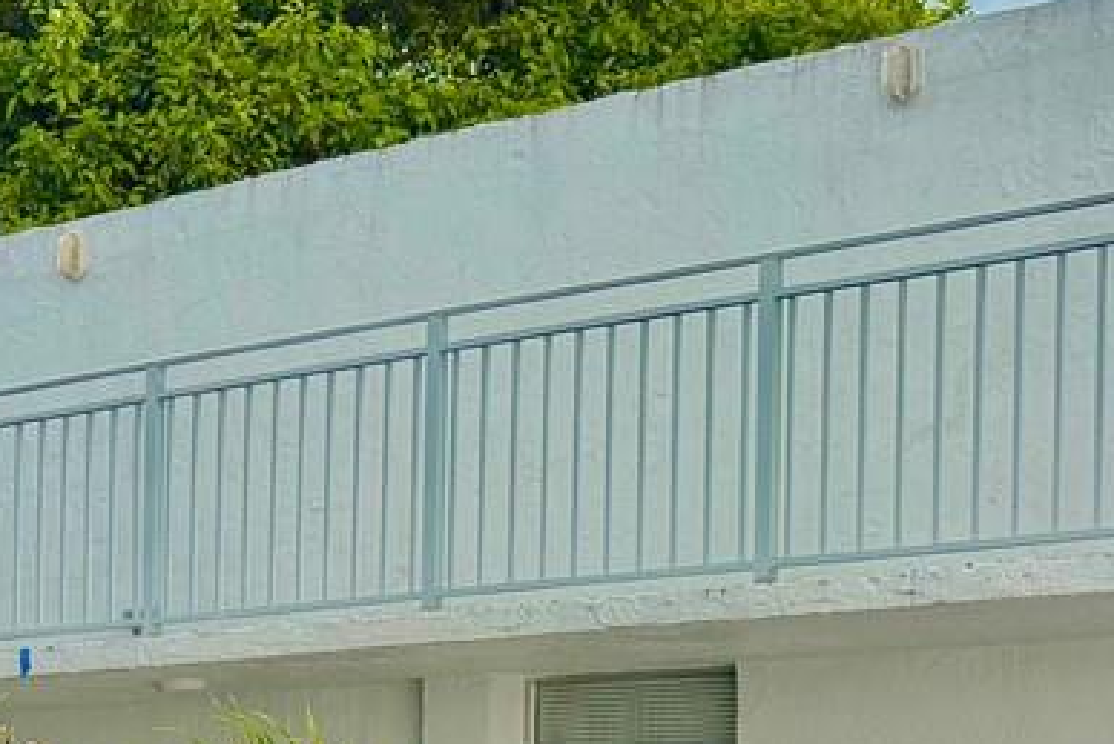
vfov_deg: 12.9
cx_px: -721
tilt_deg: -0.8
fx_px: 3188
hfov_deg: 17.2
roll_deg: -0.2
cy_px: 945
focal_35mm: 103
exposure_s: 1/4975
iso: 100
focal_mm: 6.76
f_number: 1.78
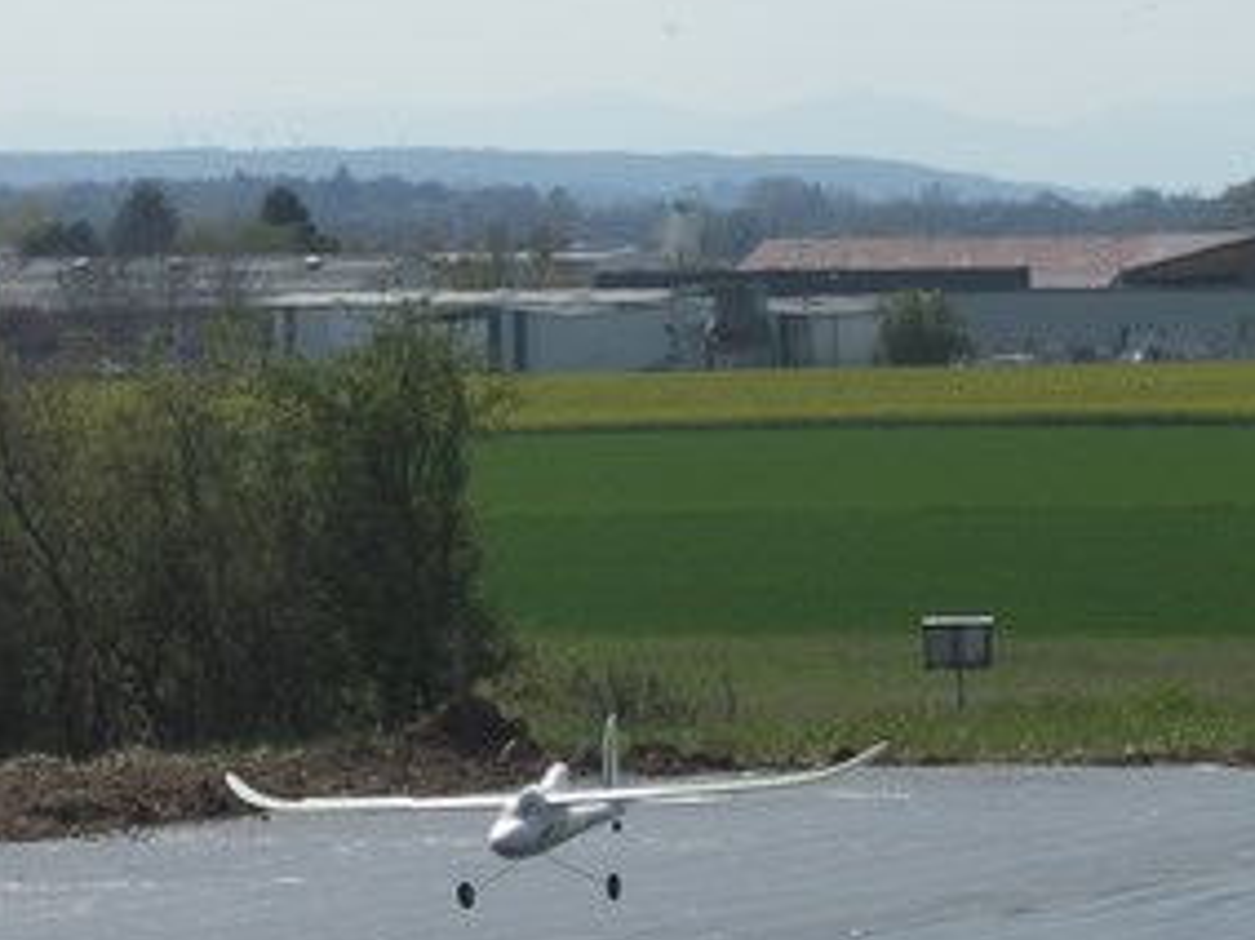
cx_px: 306
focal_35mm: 322
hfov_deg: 6.2
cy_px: 483
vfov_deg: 4.6
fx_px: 11669
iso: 50
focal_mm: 29.5
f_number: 6.3
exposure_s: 1/400
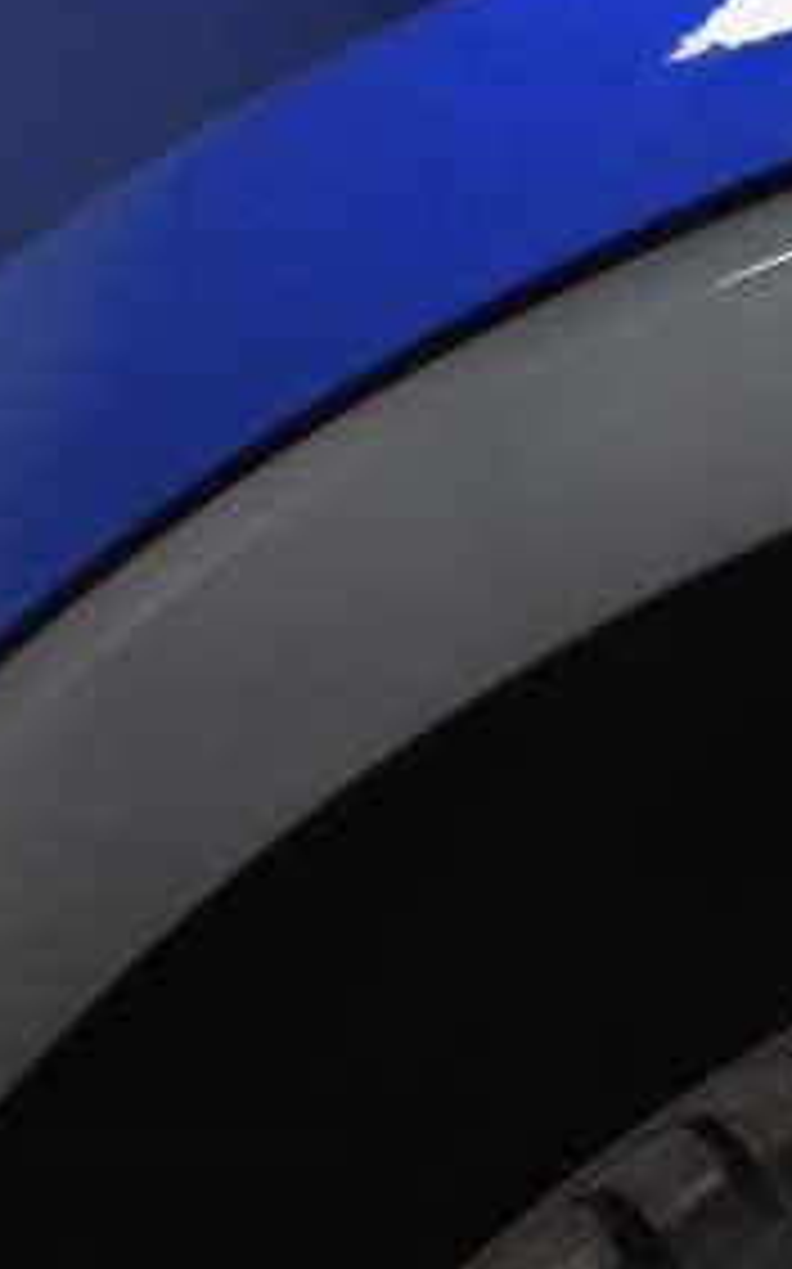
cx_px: 1102
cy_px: 1886
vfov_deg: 5.0
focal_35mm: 416
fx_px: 14381
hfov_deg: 3.1
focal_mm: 40
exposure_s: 1/100
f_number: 5
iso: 1600
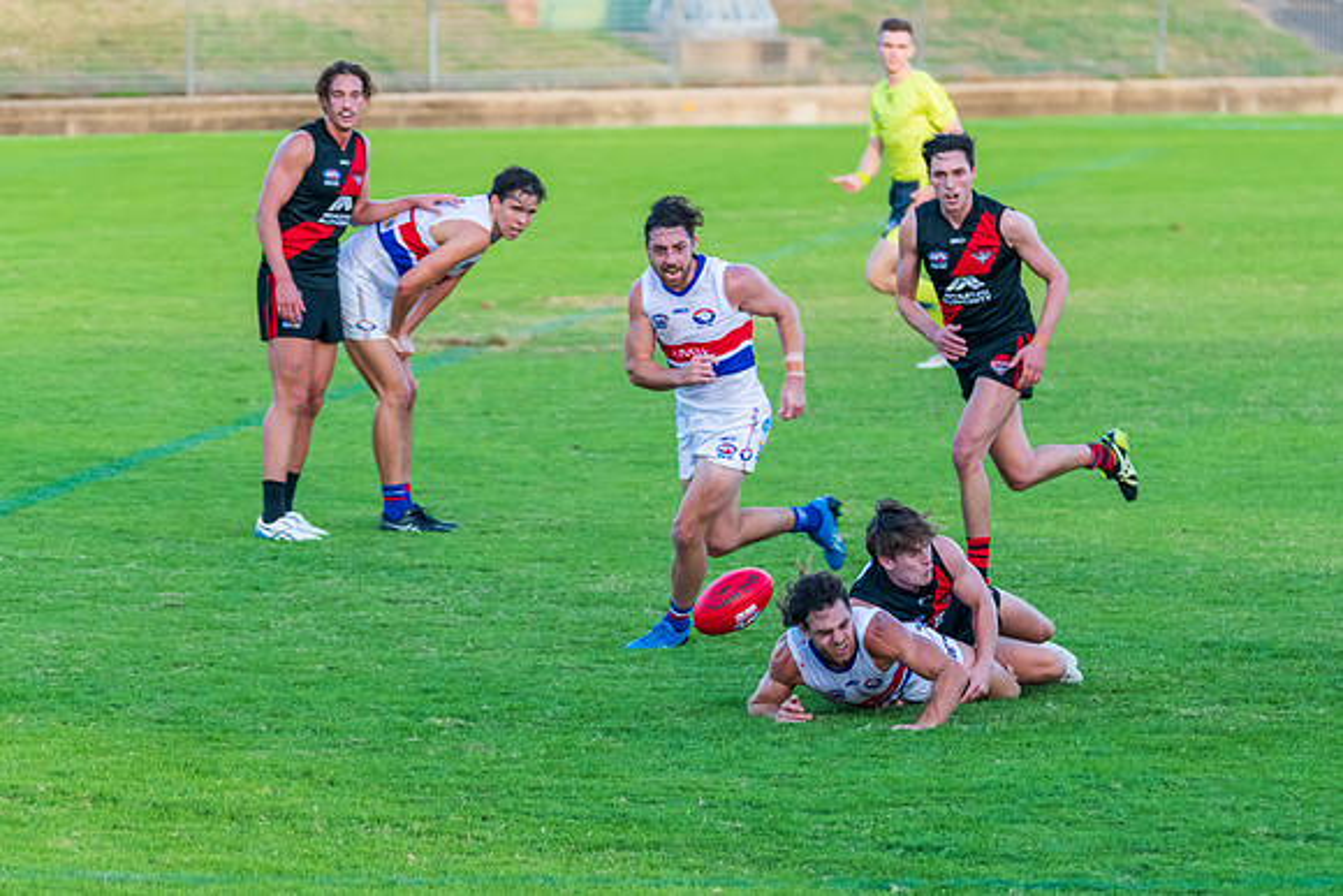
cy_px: 529
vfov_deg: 3.6
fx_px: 14115
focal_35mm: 378
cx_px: 870
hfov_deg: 5.4
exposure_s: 1/500
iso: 1000
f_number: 5.6
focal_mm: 280
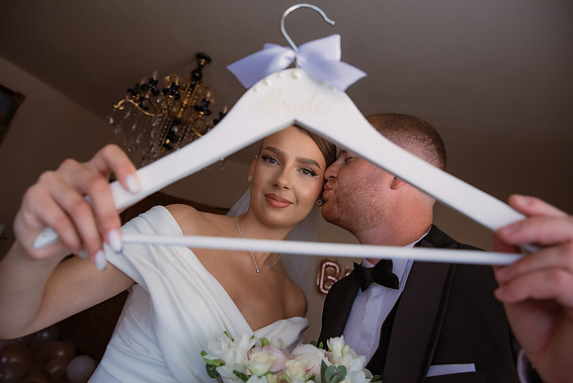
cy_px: 192
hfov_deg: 73.7
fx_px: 382
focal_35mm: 24
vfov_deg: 53.2
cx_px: 286
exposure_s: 1/320
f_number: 4
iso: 800
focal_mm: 24
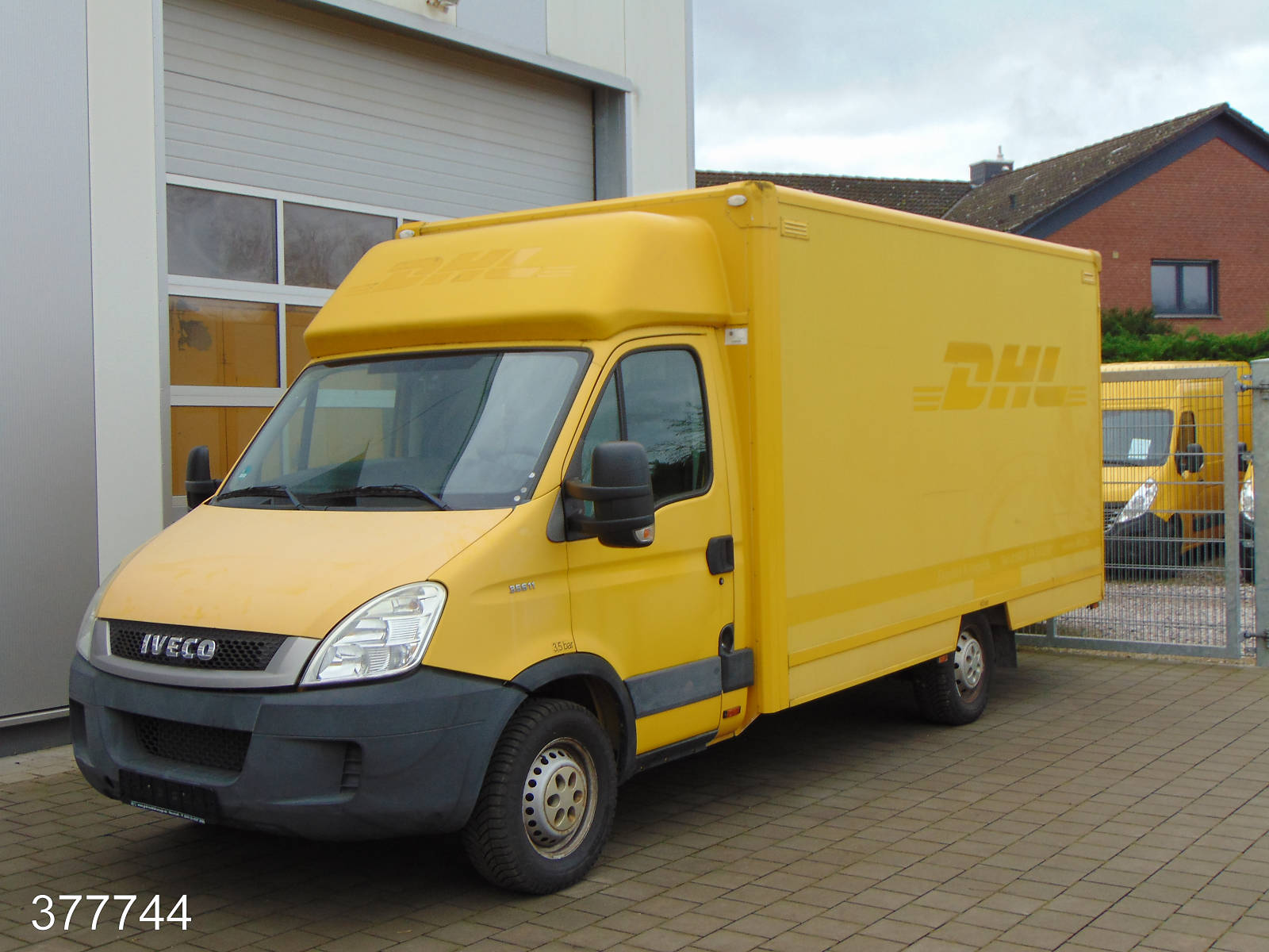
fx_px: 1540
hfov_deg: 44.8
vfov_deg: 34.3
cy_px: 476
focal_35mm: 42
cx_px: 634
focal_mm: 7.6
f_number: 3.3
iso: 80
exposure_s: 1/250
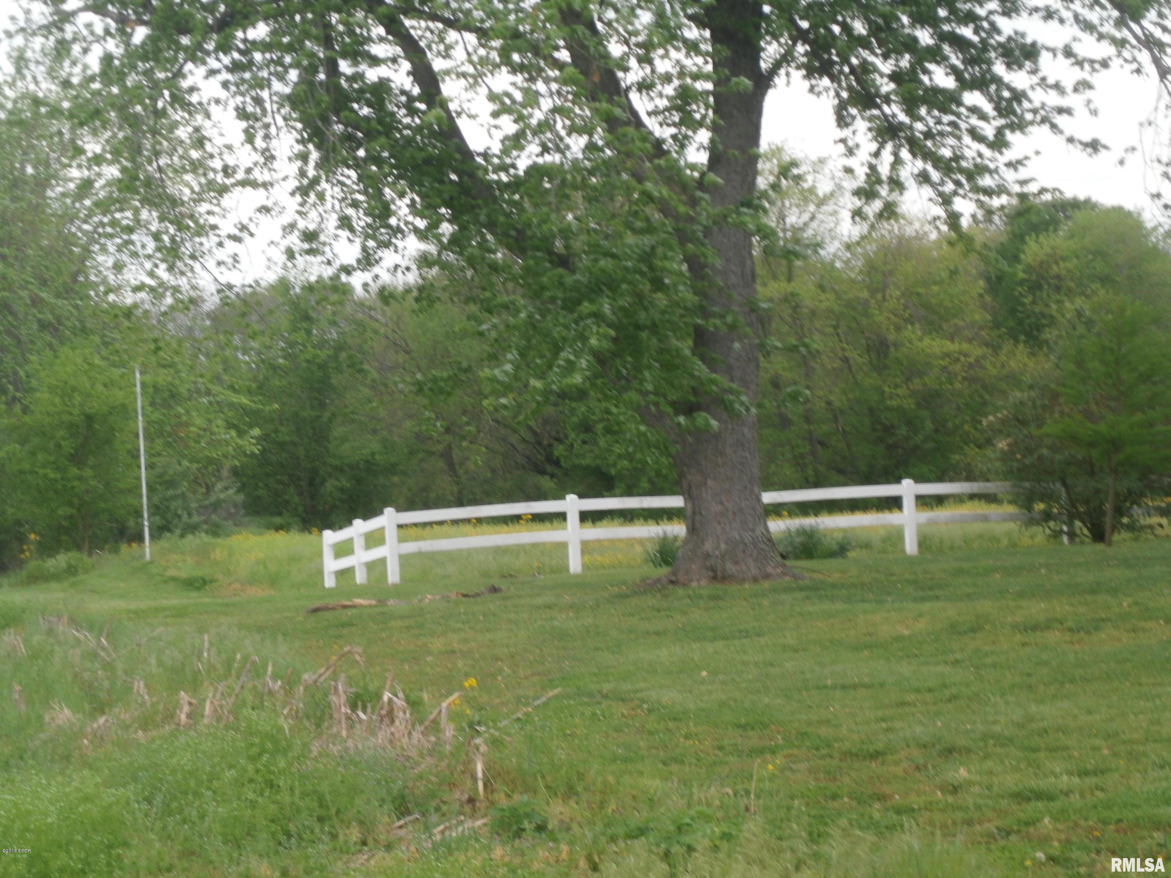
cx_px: 586
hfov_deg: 22.5
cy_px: 439
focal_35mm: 87
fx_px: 2943
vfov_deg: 17.0
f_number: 4.9
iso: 100
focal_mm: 15.4
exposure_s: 1/160
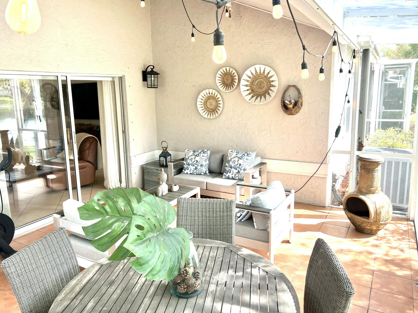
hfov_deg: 65.3
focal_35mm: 27
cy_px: 151
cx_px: 206
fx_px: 326
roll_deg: +1.4
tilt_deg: -10.1
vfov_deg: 51.3
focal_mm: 5.7
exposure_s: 1/291
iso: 50
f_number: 1.5
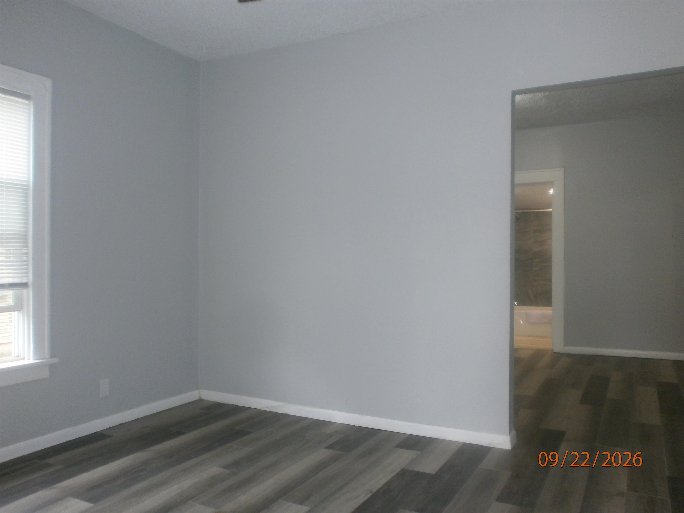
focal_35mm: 27
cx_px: 342
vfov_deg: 51.4
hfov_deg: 65.3
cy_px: 256
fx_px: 534
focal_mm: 4.8
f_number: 2.9
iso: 160
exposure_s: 1/30
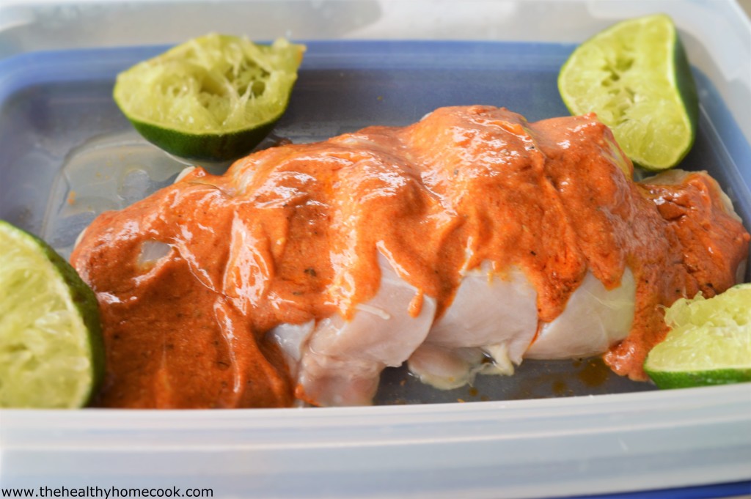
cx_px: 376
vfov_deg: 29.8
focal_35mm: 45
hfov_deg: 43.6
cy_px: 250
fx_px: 938
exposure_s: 1/13
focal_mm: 30
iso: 400
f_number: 16
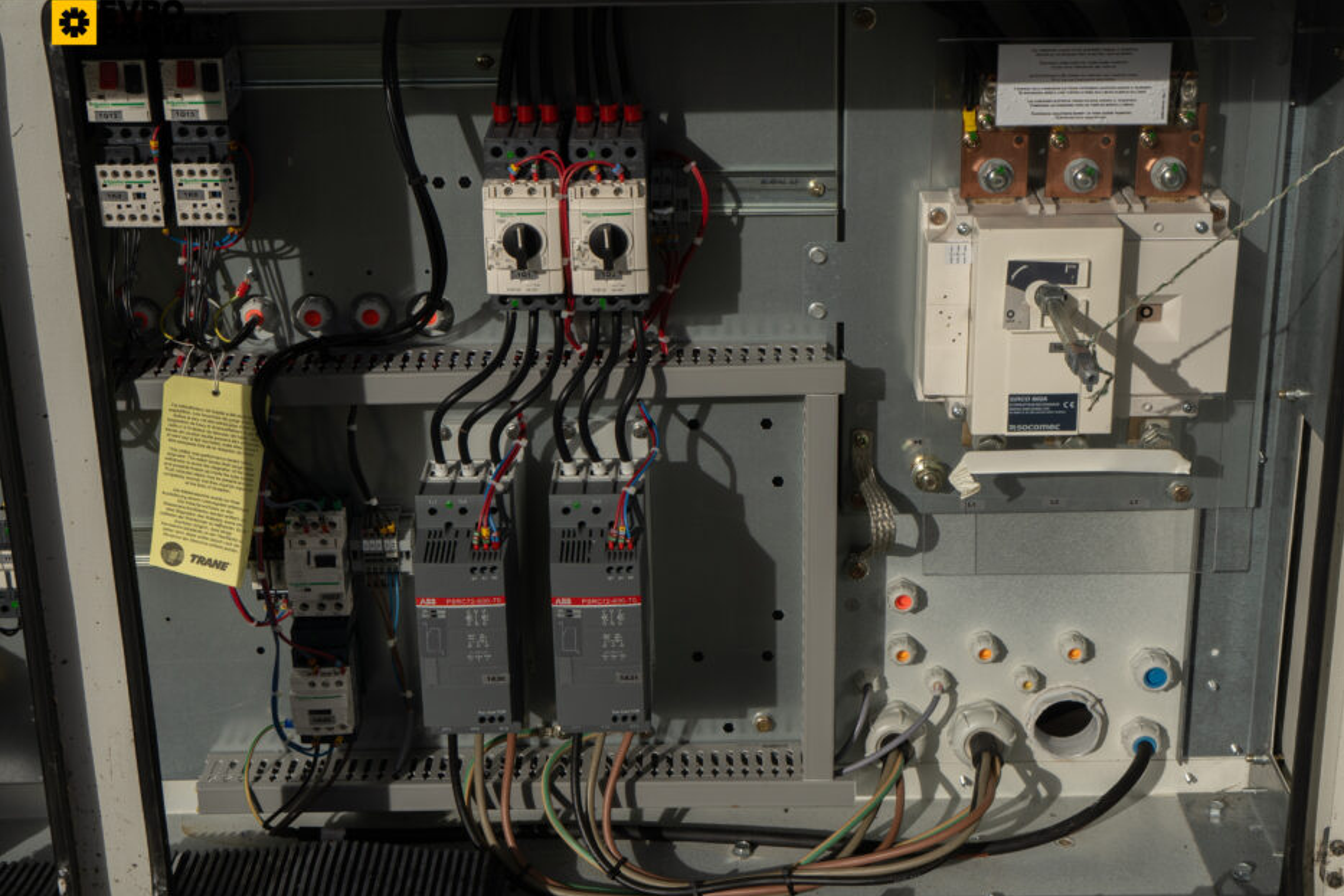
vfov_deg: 24.2
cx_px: 726
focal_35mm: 56
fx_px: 2091
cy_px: 433
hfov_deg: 35.6
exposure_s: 1/320
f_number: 14
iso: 250
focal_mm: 51
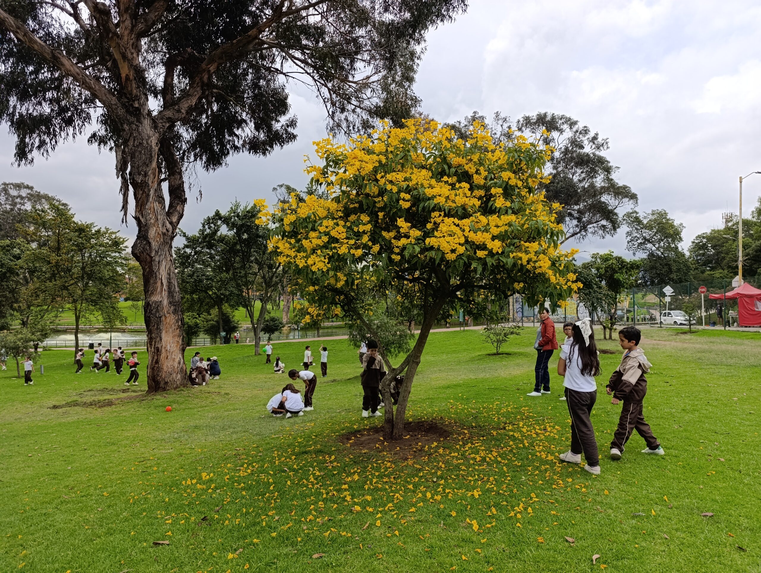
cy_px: 286
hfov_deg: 73.8
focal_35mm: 23
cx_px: 380
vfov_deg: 59.0
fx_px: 506
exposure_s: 1/732
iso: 50
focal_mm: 6.14
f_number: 1.6
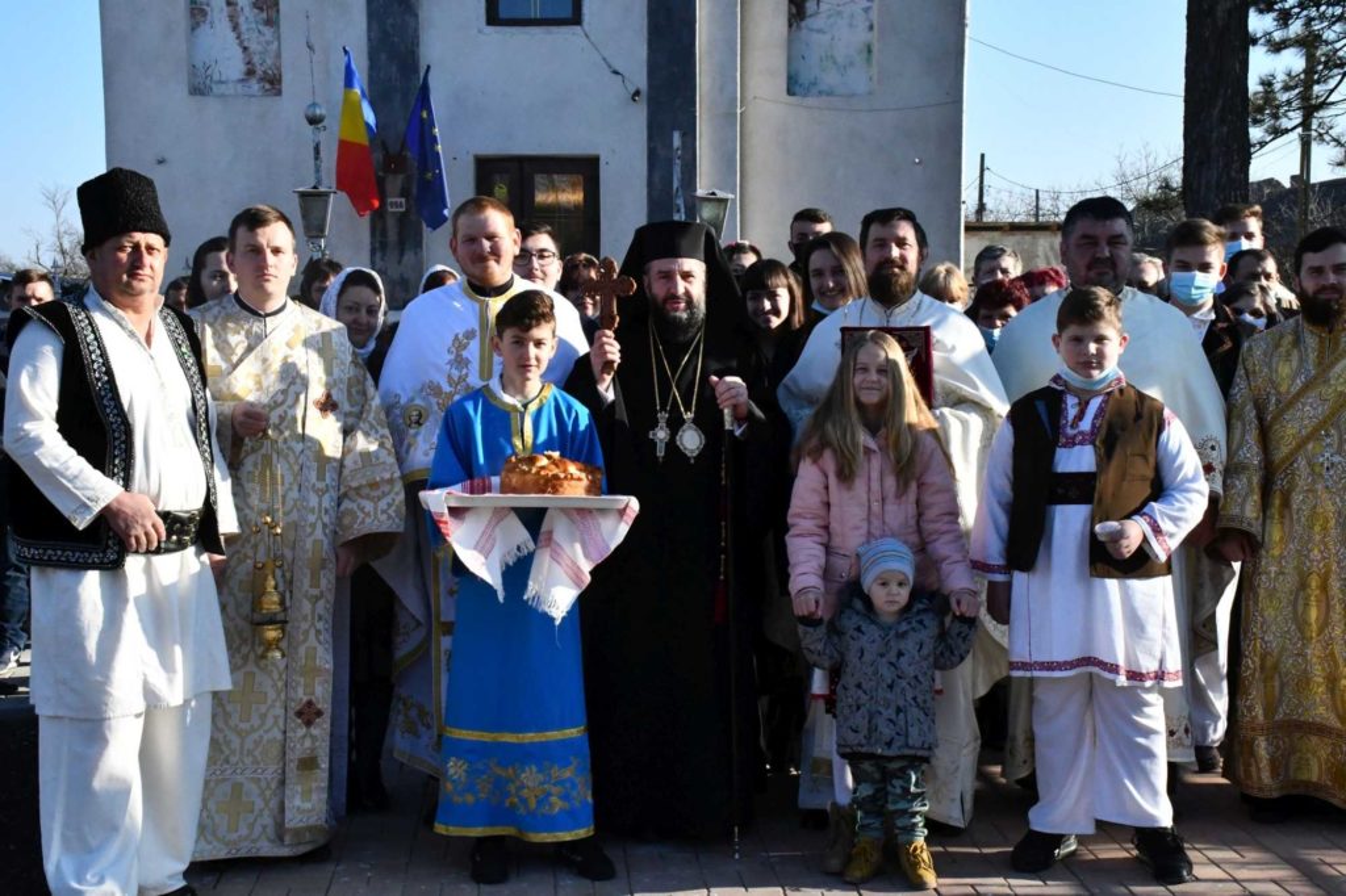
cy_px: 448
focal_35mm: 52
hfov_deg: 38.2
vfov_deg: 26.0
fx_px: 1943
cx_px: 673
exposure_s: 1/1600
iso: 5000
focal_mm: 35
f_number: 20
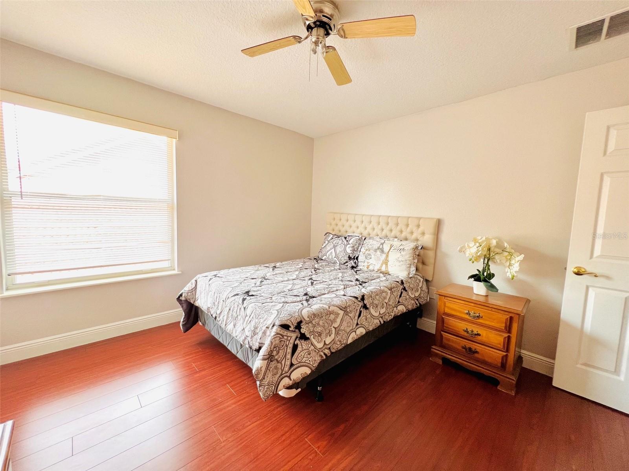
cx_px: 314
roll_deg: -2.4
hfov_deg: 106.2
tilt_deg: -5.6
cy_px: 236
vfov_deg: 89.9
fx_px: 236
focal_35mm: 13
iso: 125
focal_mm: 1.57
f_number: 1.8
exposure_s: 1/99
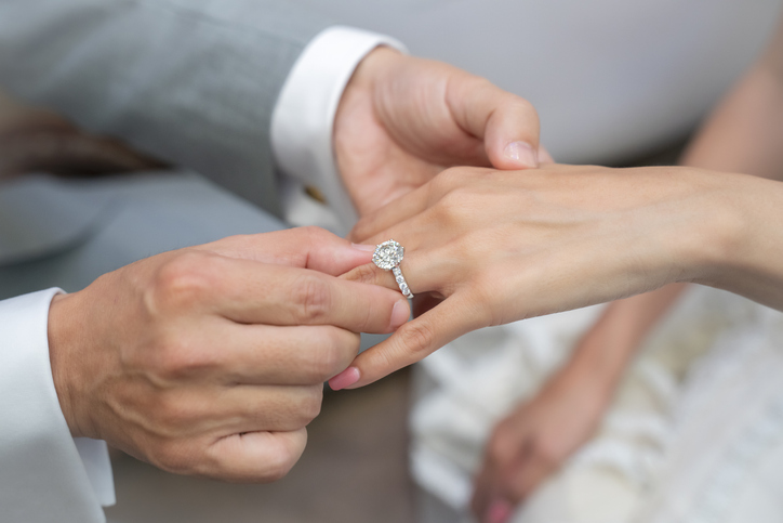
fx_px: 1262
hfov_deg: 34.5
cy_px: 262
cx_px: 392
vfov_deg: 23.4
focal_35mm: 58
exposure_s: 1/100
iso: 1600
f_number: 4
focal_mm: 58
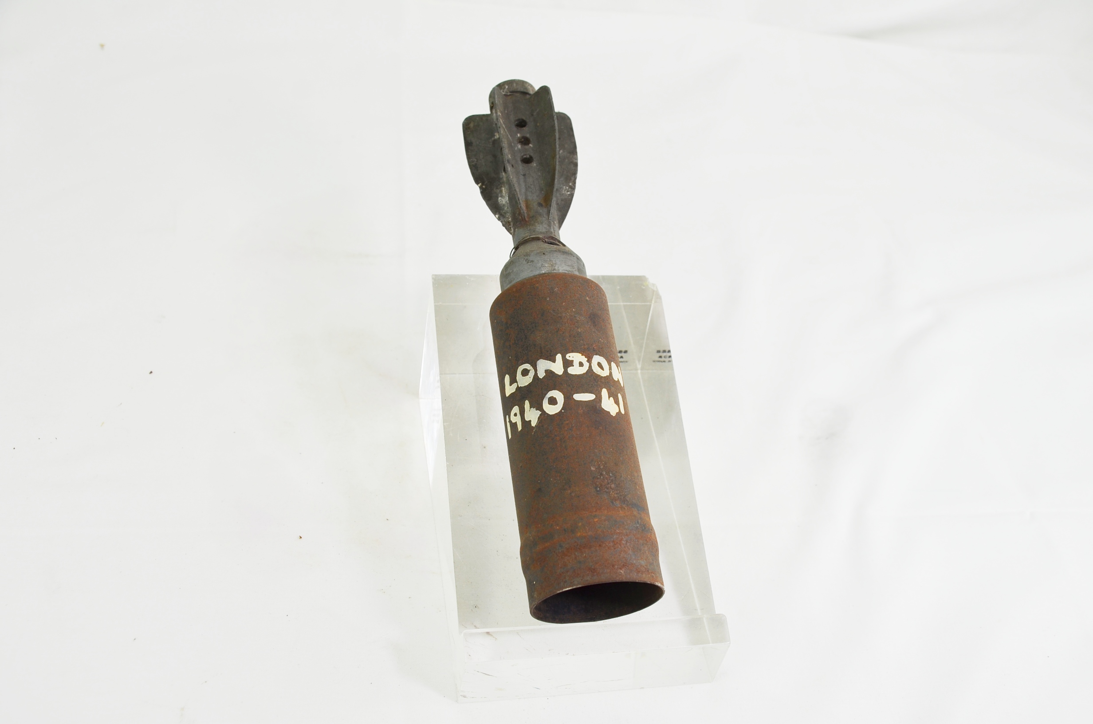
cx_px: 546
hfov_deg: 49.6
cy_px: 362
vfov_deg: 34.1
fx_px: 1182
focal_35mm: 39
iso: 200
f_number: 5.6
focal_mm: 26
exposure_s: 1/125
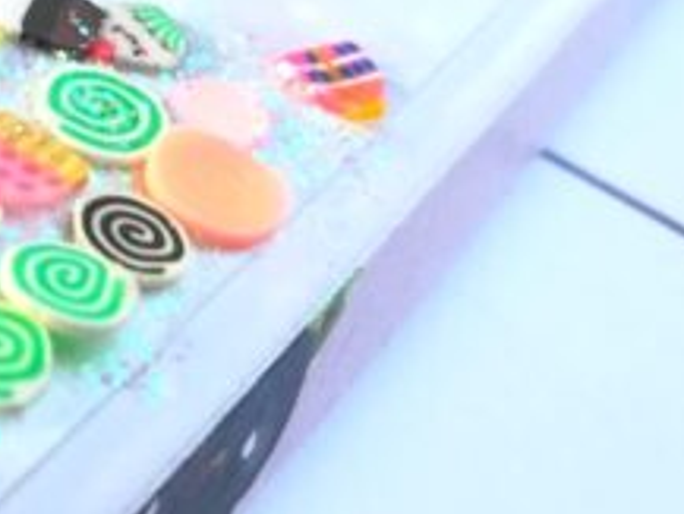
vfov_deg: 20.3
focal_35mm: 72
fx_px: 1423
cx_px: -164
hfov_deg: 24.2
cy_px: 123
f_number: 2.2
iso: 100
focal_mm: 3.83
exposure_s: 1/33.3
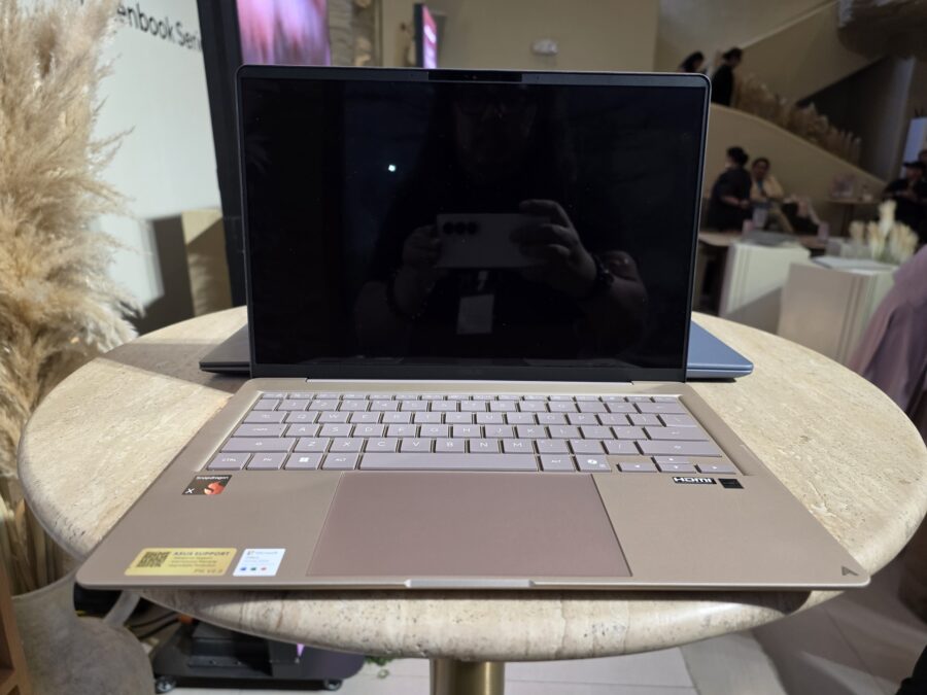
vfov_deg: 58.9
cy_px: 348
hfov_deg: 73.9
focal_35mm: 23
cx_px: 464
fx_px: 616
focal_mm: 6.25
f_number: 1.7
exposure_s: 1/120
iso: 250
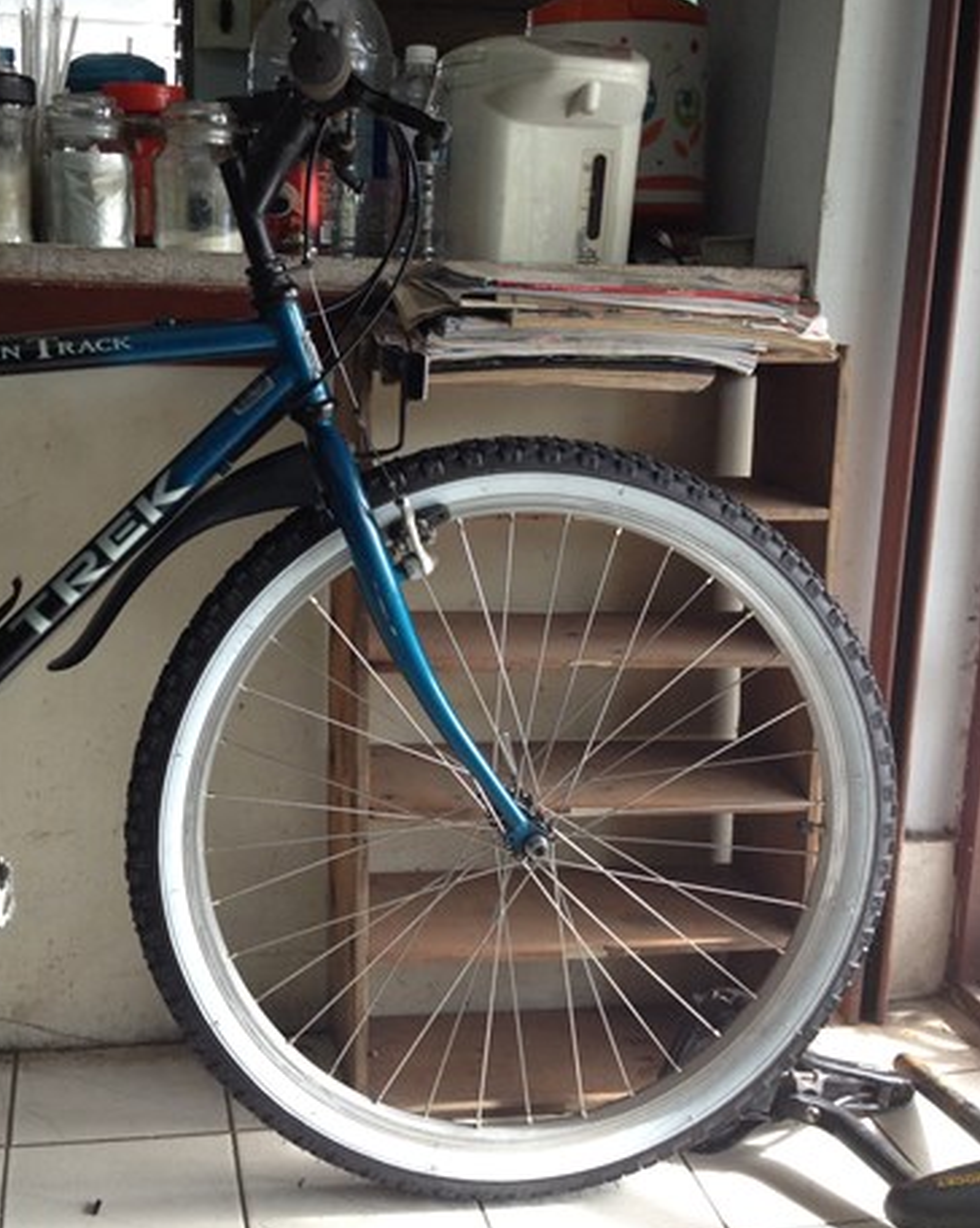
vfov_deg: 41.1
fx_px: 1634
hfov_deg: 33.3
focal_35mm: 45
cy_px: 539
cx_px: 390
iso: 80
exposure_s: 1/120
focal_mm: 4.28
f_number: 2.4
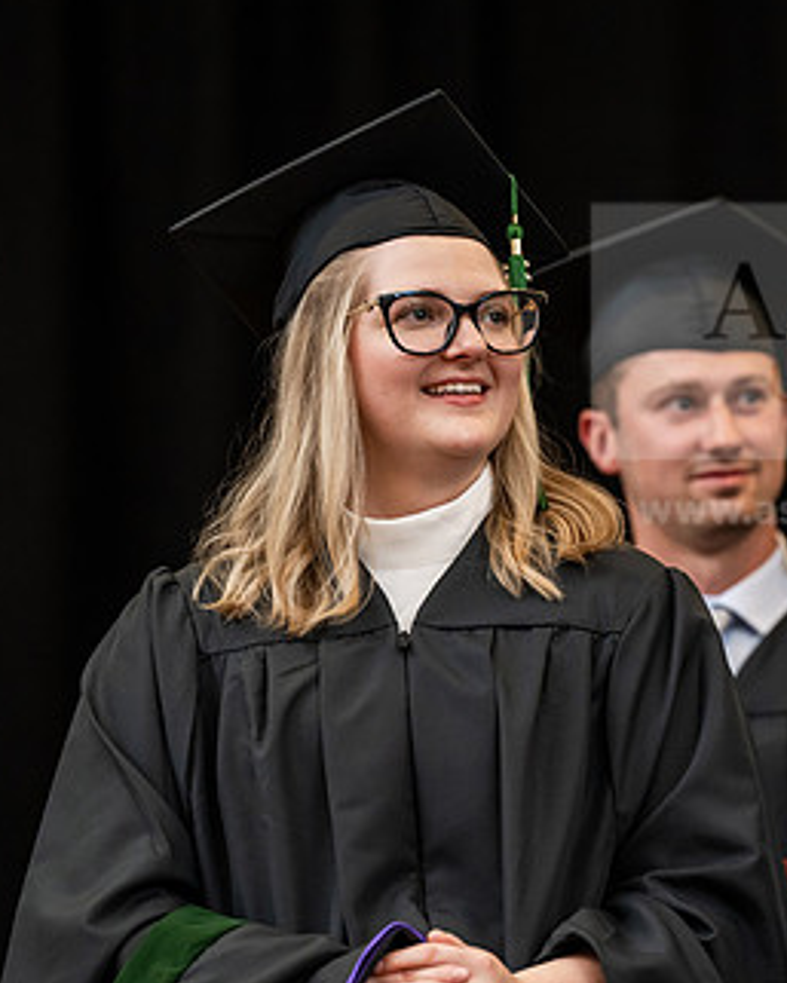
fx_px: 9138
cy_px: 574
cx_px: 499
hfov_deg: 4.9
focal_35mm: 314
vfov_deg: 6.2
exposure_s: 1/200
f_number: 3.2
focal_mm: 185
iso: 1600
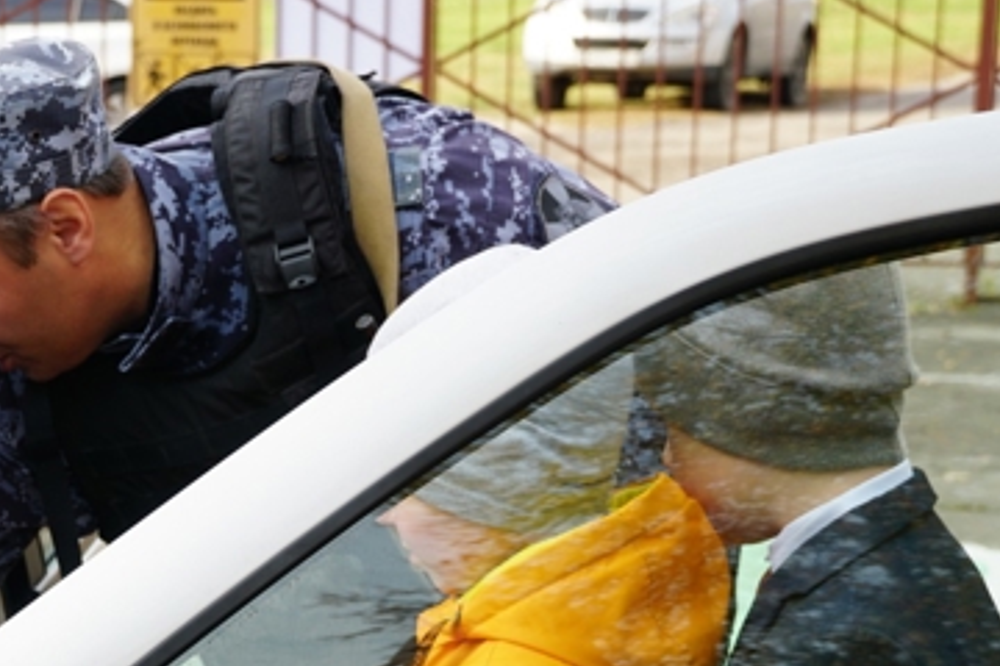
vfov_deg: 13.1
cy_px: 644
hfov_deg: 19.6
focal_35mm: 103
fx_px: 2862
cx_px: 157
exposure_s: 1/160
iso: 100
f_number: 4.5
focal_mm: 33
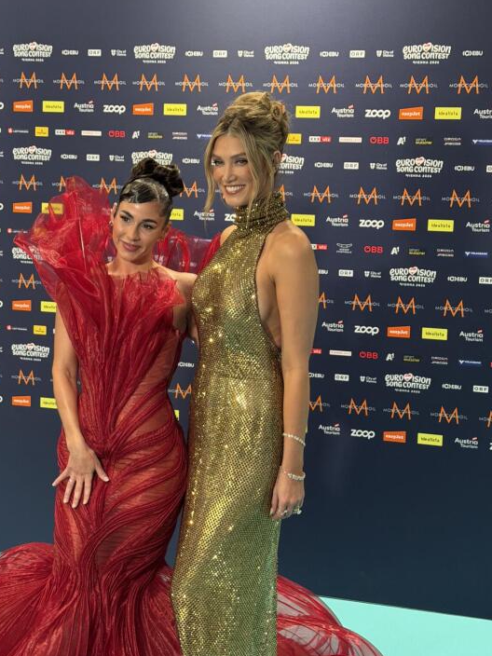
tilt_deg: -8.3
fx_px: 1137
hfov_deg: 24.4
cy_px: 310
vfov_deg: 32.2
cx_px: 189
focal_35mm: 60
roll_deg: -2.7
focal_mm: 6.76
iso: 200
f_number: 1.78
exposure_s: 1/60
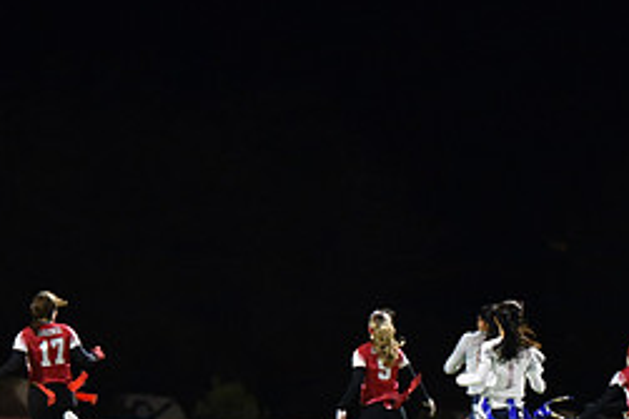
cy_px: 395
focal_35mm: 463
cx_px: 506
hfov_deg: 4.5
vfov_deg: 3.0
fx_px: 8084
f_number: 2.8
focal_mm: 200
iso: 6400
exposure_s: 1/640
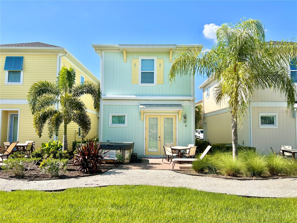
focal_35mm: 26
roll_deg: -1.1
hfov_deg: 67.3
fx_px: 223
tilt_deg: +4.2
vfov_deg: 53.1
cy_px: 112
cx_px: 148
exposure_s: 1/3704
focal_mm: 5.7
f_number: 1.5
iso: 50
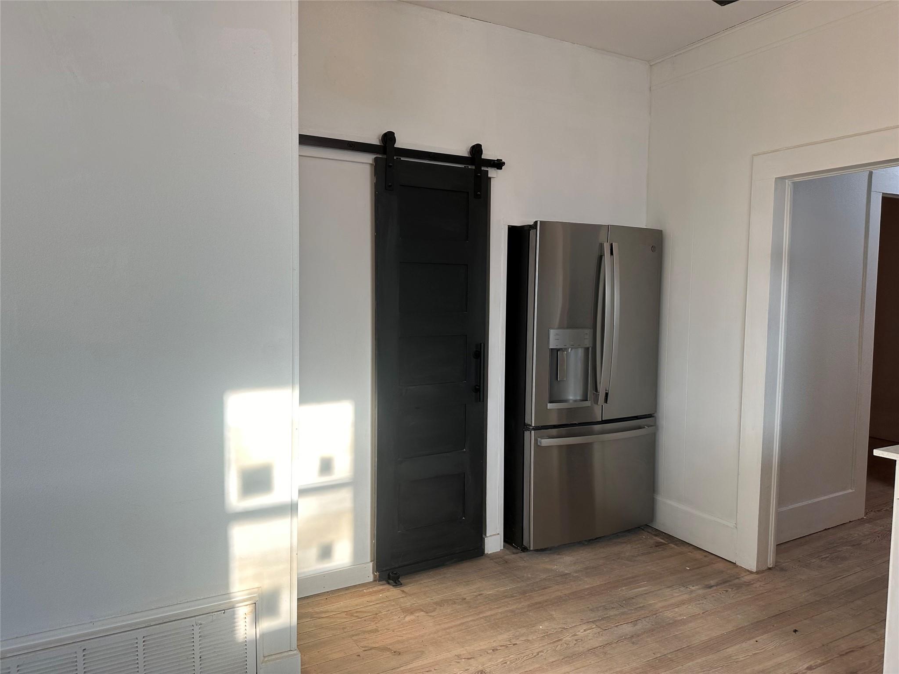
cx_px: 450
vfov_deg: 56.8
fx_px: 623
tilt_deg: -4.0
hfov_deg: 71.6
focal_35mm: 24
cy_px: 337
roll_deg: -0.7
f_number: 1.78
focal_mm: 6.86
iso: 64
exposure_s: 1/206
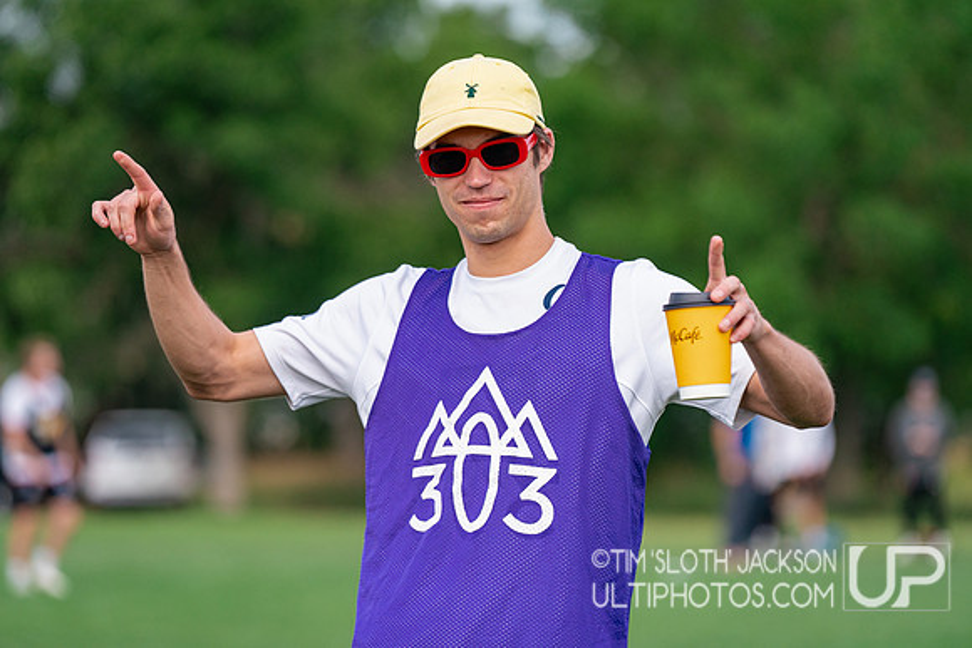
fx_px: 5401
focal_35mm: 200
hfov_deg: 10.3
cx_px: 486
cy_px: 324
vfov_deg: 6.9
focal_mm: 200
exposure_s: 1/3200
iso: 800
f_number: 4
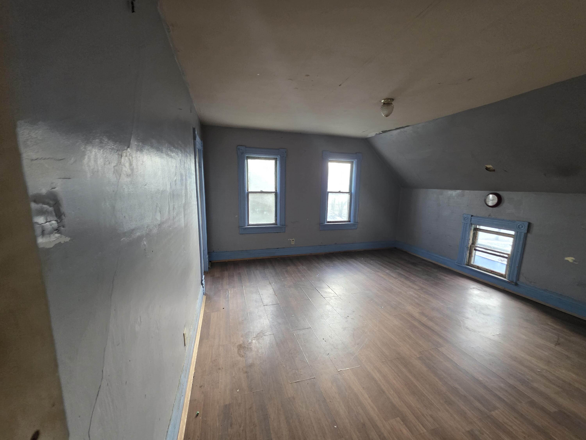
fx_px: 220
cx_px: 293
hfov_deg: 106.2
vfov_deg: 89.9
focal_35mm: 13
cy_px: 220
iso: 500
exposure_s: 1/100
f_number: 1.9
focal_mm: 2.2
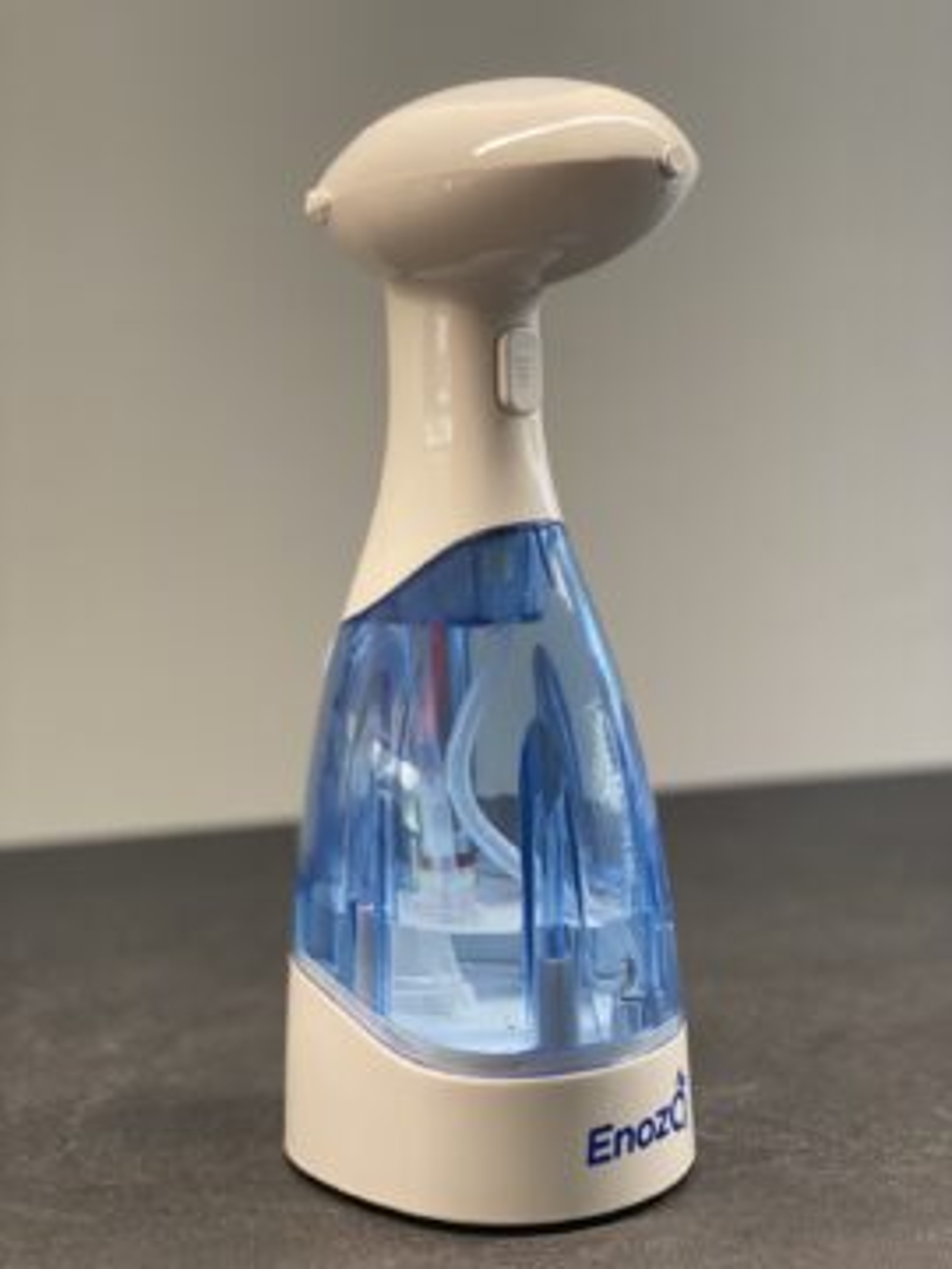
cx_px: 476
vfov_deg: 36.8
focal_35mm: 52
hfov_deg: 28.0
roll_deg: +1.1
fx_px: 1907
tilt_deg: -4.9
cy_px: 634
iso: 200
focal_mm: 6
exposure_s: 1/122
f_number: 2
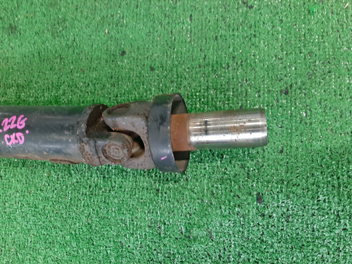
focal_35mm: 26
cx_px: 176
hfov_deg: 67.3
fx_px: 264
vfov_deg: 53.1
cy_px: 132
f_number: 1.7
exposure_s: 1/33
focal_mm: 3.93
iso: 187
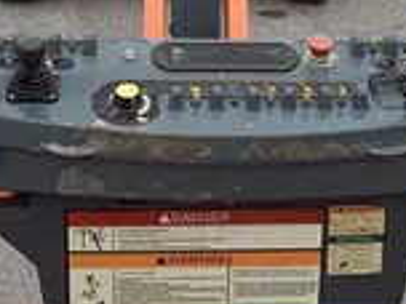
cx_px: 240
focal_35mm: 94
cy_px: 140
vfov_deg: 15.7
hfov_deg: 20.8
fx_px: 1102
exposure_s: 1/1250
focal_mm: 4.25
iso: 25
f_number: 1.8
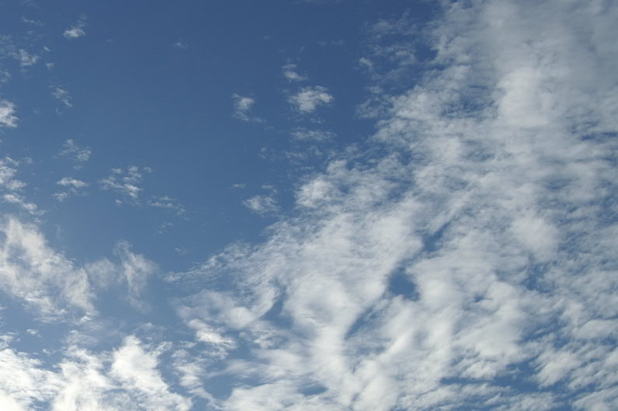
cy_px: 316
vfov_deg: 23.5
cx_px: 61
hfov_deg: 33.2
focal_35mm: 57
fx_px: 978
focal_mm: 20
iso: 100
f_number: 8
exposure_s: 1/800
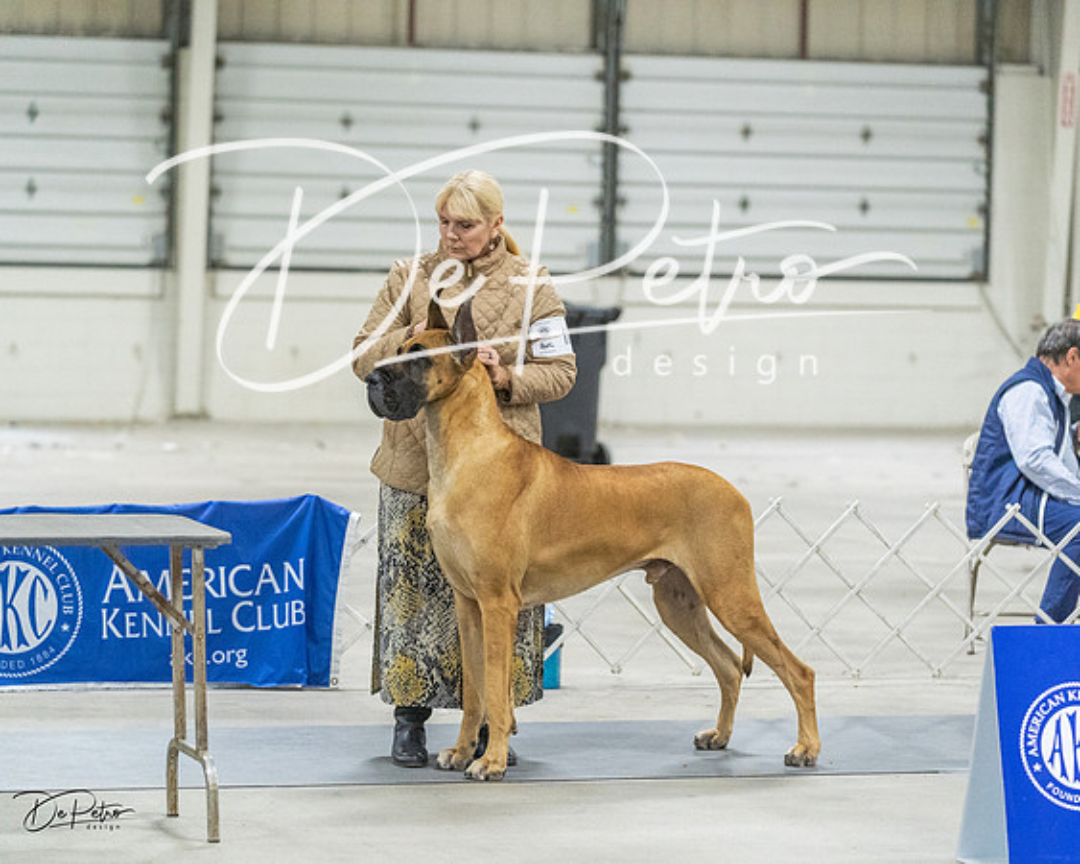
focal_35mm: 134
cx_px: 540
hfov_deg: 14.4
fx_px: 4282
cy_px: 432
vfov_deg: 11.5
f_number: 3.2
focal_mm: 119
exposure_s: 1/320
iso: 6400
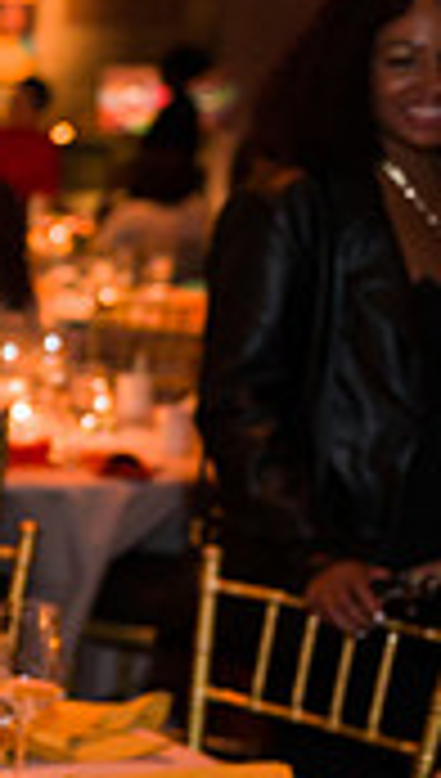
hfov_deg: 9.4
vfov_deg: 19.1
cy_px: 477
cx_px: -702
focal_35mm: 112
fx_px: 2316
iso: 1600
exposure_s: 1/200
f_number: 4
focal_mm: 32
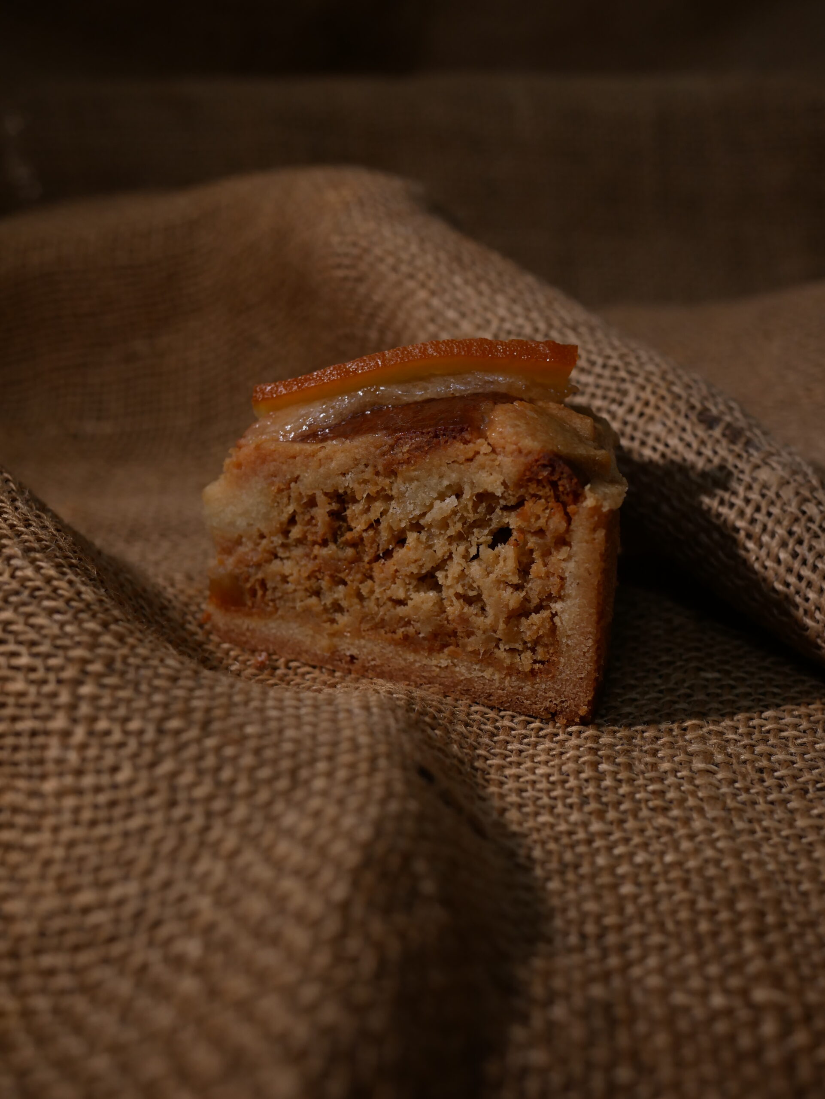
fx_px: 1270
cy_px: 550
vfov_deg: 46.8
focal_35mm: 40
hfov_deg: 36.0
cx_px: 412
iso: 400
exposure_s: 1/100
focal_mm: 20
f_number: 3.2
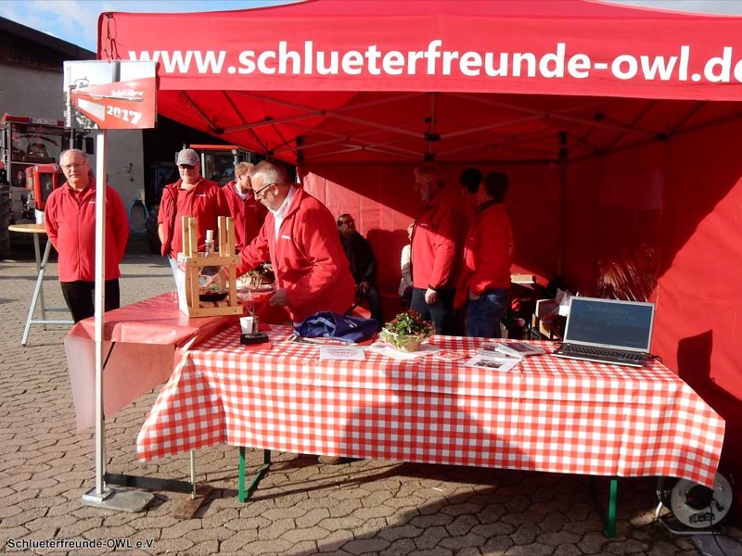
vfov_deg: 46.8
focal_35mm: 30
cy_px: 278
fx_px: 643
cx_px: 371
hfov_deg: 60.0
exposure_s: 1/640
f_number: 4
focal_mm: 5.4
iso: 125
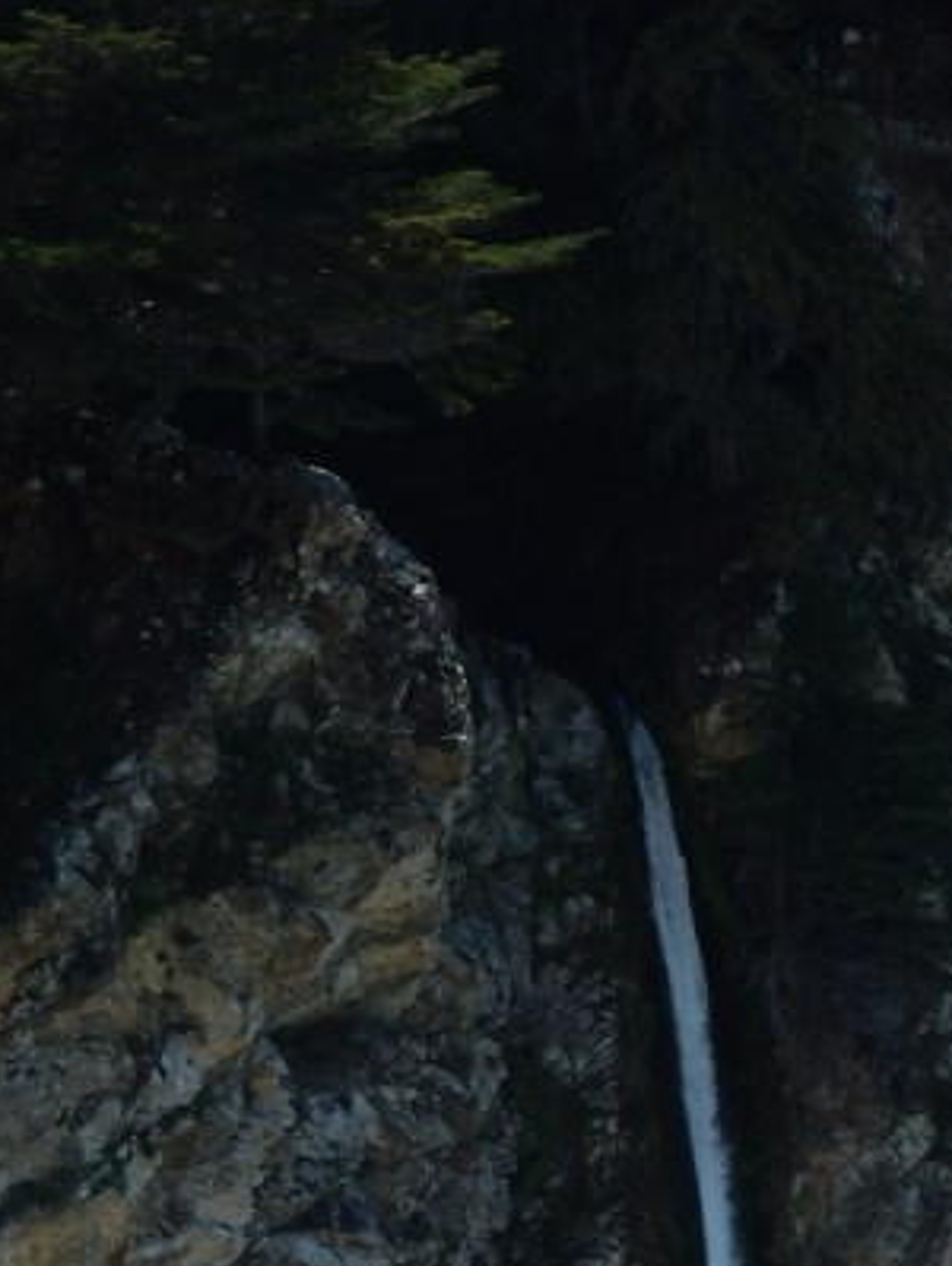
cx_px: 1152
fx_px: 10983
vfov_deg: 6.6
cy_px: 1491
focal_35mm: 300
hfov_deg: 4.9
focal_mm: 20.9
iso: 125
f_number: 5.6
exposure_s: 1/640
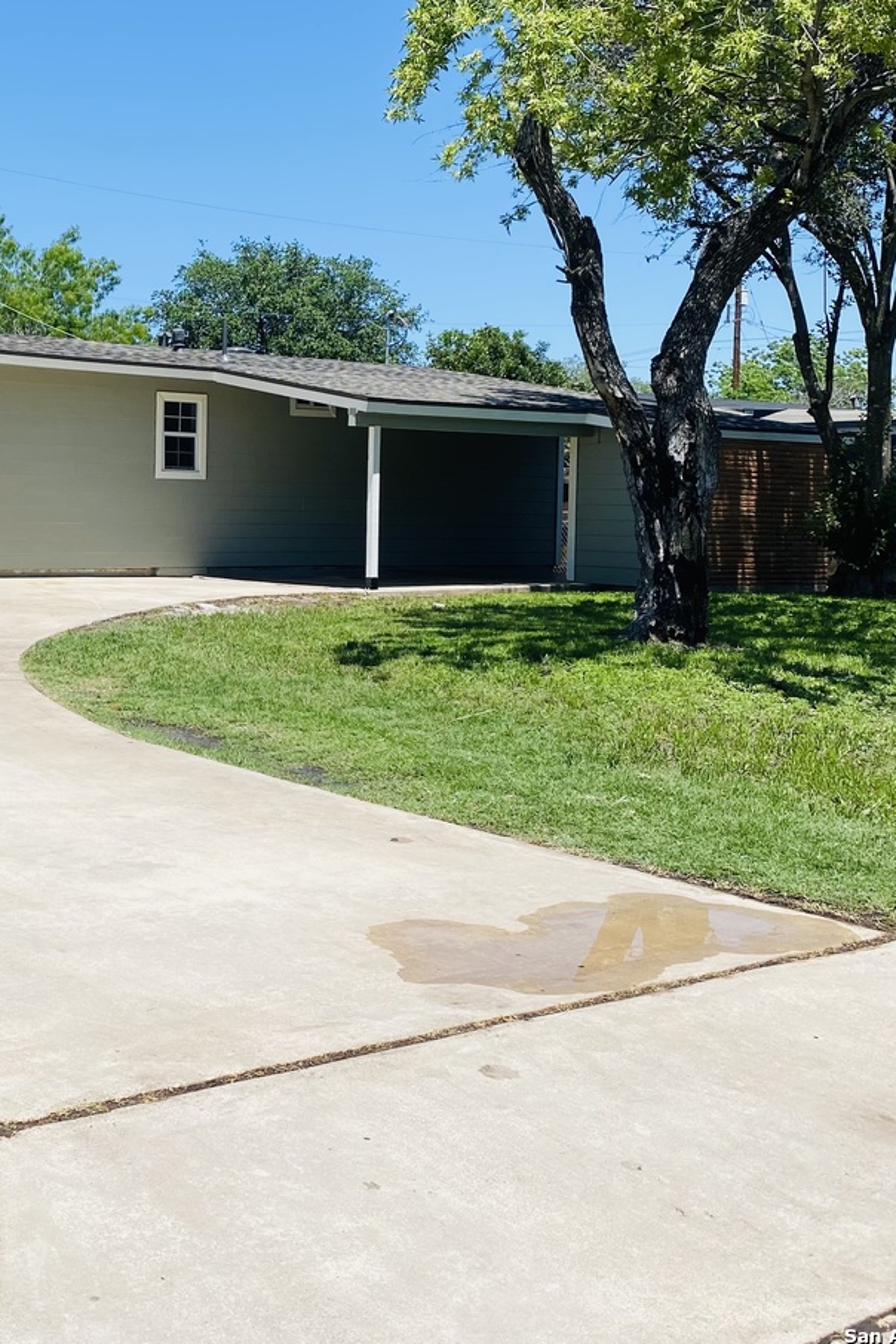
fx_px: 1605
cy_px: 547
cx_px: 95
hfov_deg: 29.9
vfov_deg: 45.2
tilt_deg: -2.0
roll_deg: -1.2
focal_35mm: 43
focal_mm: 4.25
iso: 32
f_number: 1.8
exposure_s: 1/3610
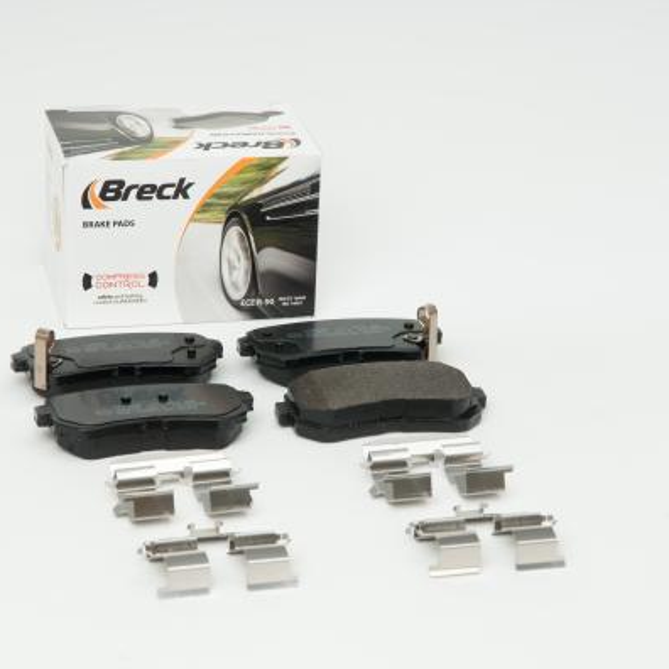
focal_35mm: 116
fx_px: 2536
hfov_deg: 15.0
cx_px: 328
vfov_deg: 15.0
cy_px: 333
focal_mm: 60
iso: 100
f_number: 11
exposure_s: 1/200
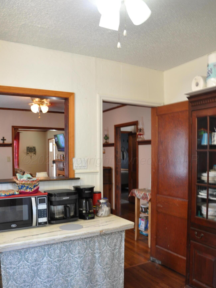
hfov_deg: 46.8
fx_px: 250
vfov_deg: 59.8
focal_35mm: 30
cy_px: 161
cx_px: 110
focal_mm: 18
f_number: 5.6
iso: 400
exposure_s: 1/8
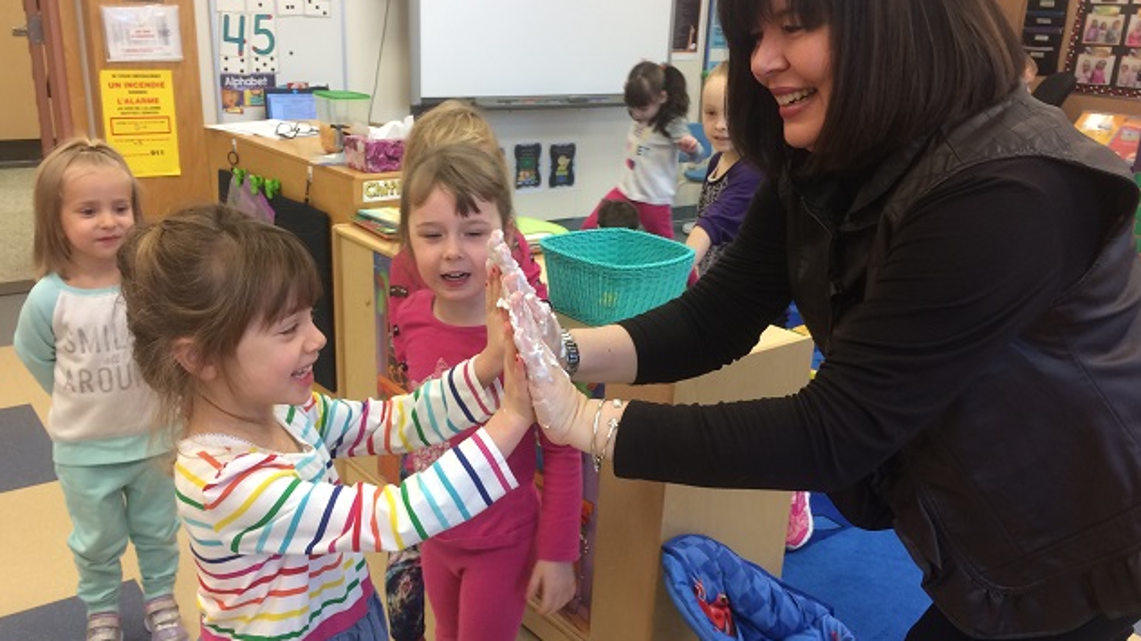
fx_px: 968
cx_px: 572
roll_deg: -3.0
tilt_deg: -17.2
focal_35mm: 32
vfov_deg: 36.6
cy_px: 354
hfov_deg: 61.0
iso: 40
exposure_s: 1/30
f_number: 2.2
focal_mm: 4.15
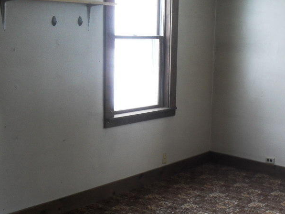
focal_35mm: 60
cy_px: 151
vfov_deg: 24.2
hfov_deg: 31.5
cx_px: 220
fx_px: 494
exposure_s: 1/45
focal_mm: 6.3
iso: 120
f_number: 3.2
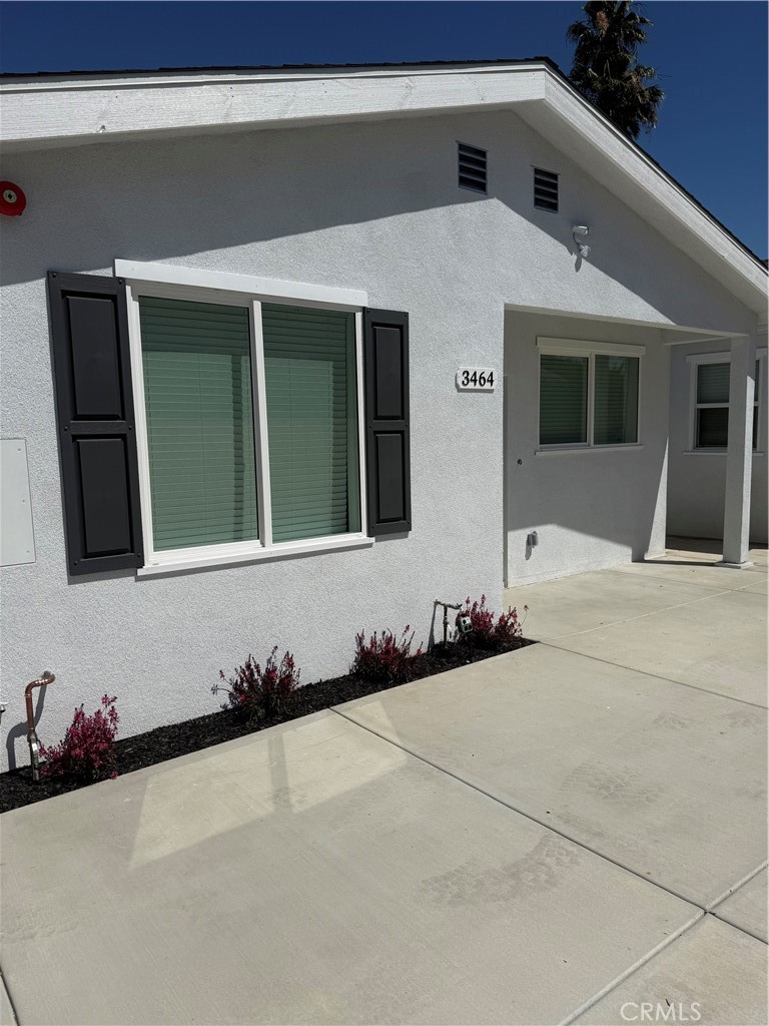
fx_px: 711
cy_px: 513
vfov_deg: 71.6
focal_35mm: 24
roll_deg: +0.5
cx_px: 384
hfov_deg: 56.8
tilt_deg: -5.3
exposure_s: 1/14286
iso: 80
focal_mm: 6.76
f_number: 1.78
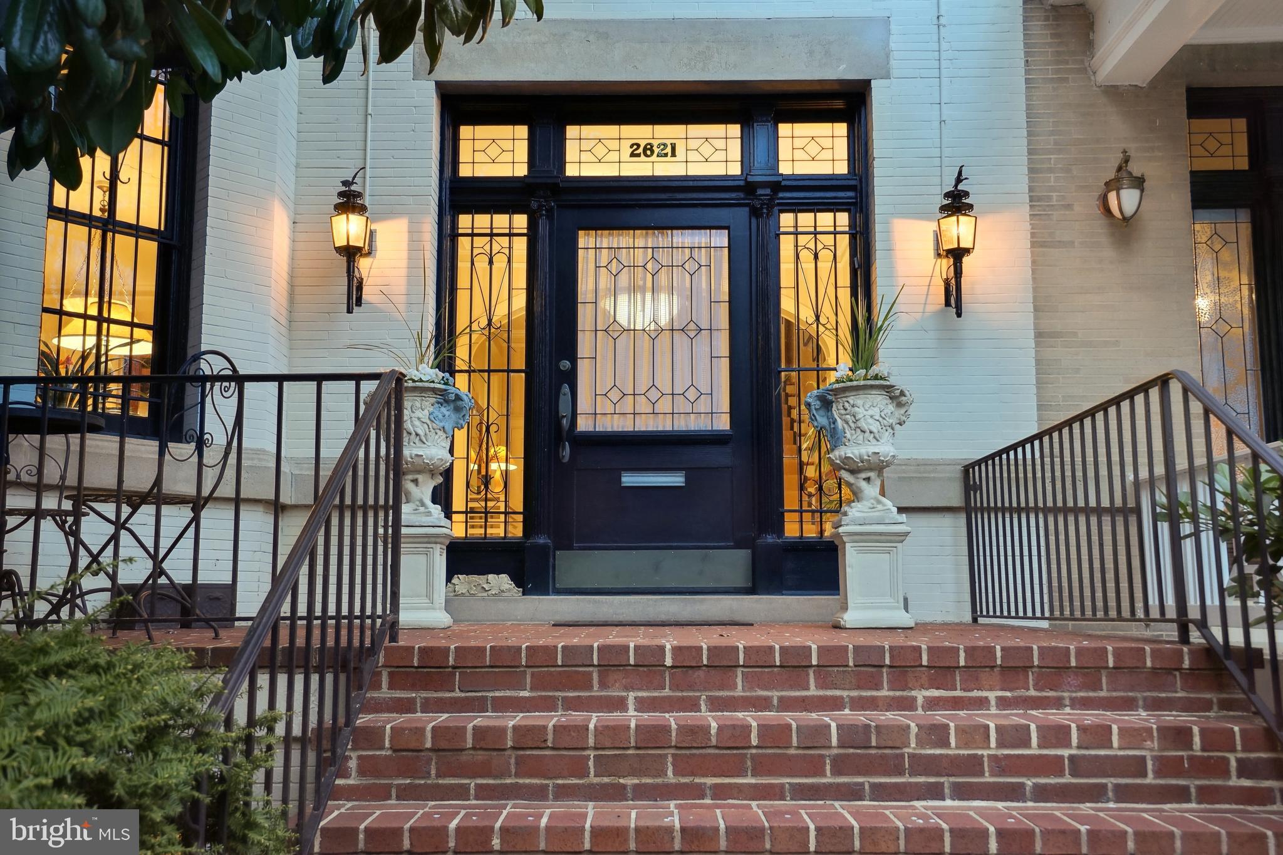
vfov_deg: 37.8
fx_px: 1247
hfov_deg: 54.4
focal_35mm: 35
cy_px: 428
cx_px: 642
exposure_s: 1/40
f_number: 7.1
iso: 800
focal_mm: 35
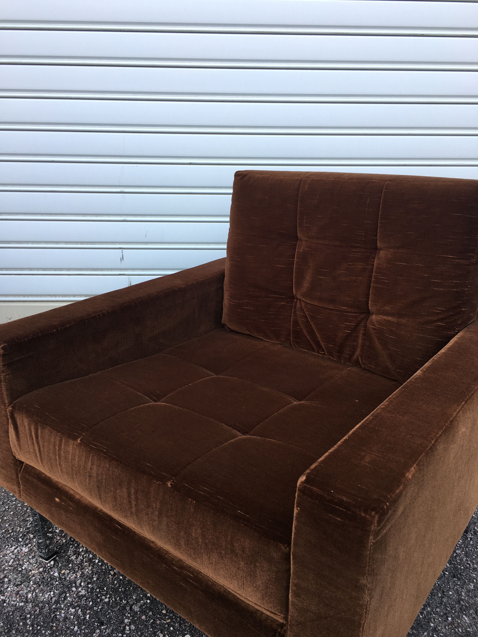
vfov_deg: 61.7
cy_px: 318
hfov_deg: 48.2
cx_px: 239
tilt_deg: -19.6
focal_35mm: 29
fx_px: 534
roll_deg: -1.4
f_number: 2.2
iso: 25
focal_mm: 4.15
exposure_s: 1/50
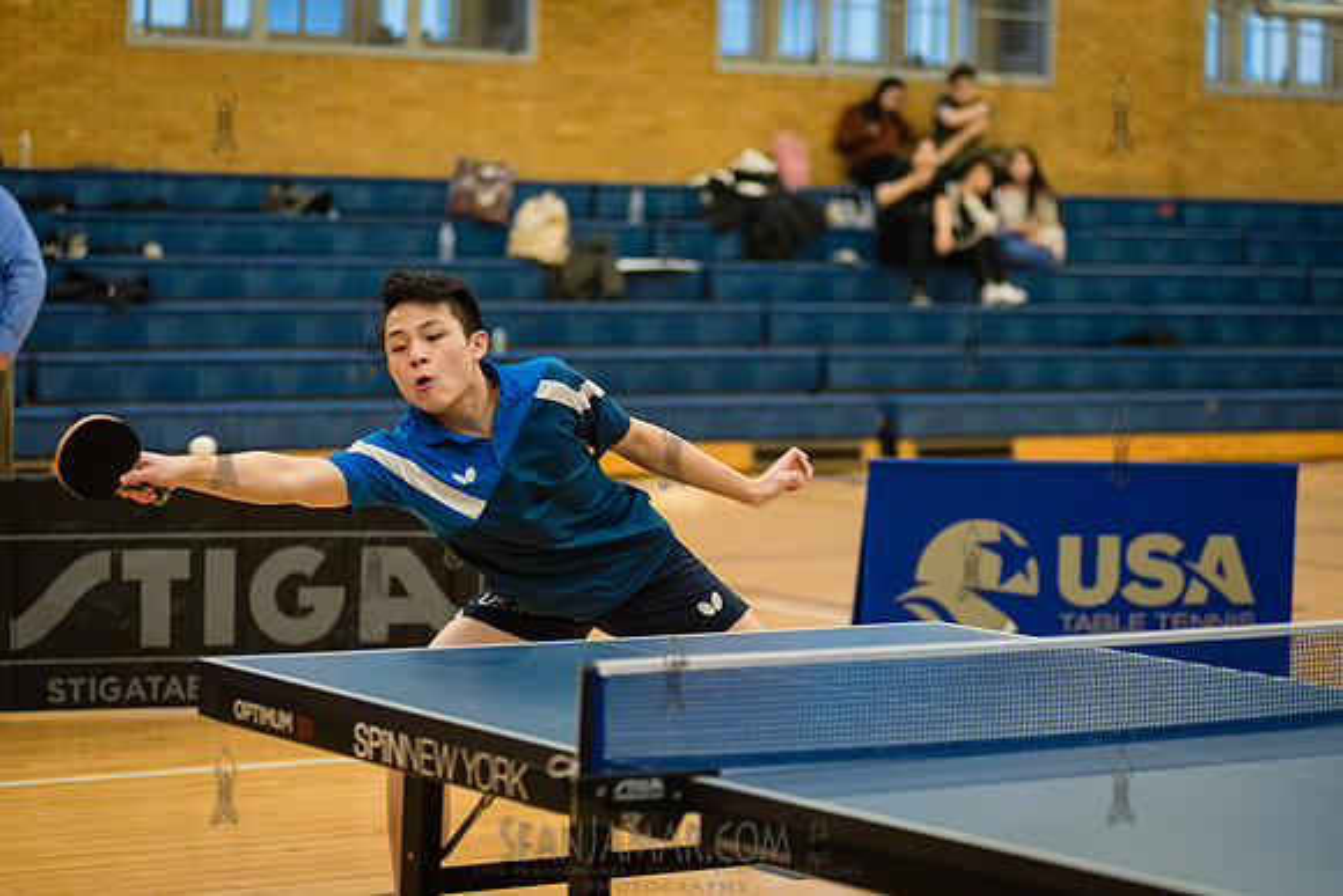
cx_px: 672
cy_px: 448
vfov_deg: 13.7
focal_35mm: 100
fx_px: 3731
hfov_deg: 20.4
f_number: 2.8
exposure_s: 1/400
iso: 4000
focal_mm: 100
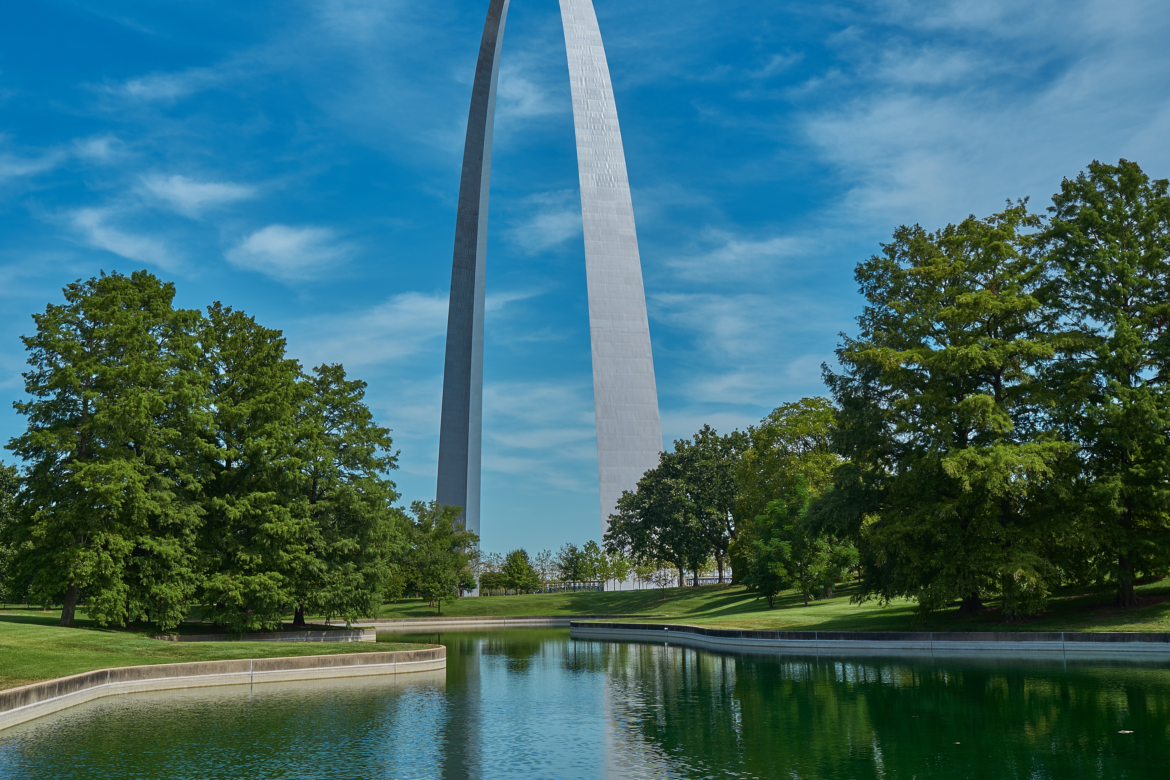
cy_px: 328
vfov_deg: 29.8
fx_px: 1462
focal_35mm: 45
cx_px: 592
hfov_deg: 43.6
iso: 50
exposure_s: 1/200
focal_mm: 35
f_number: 8
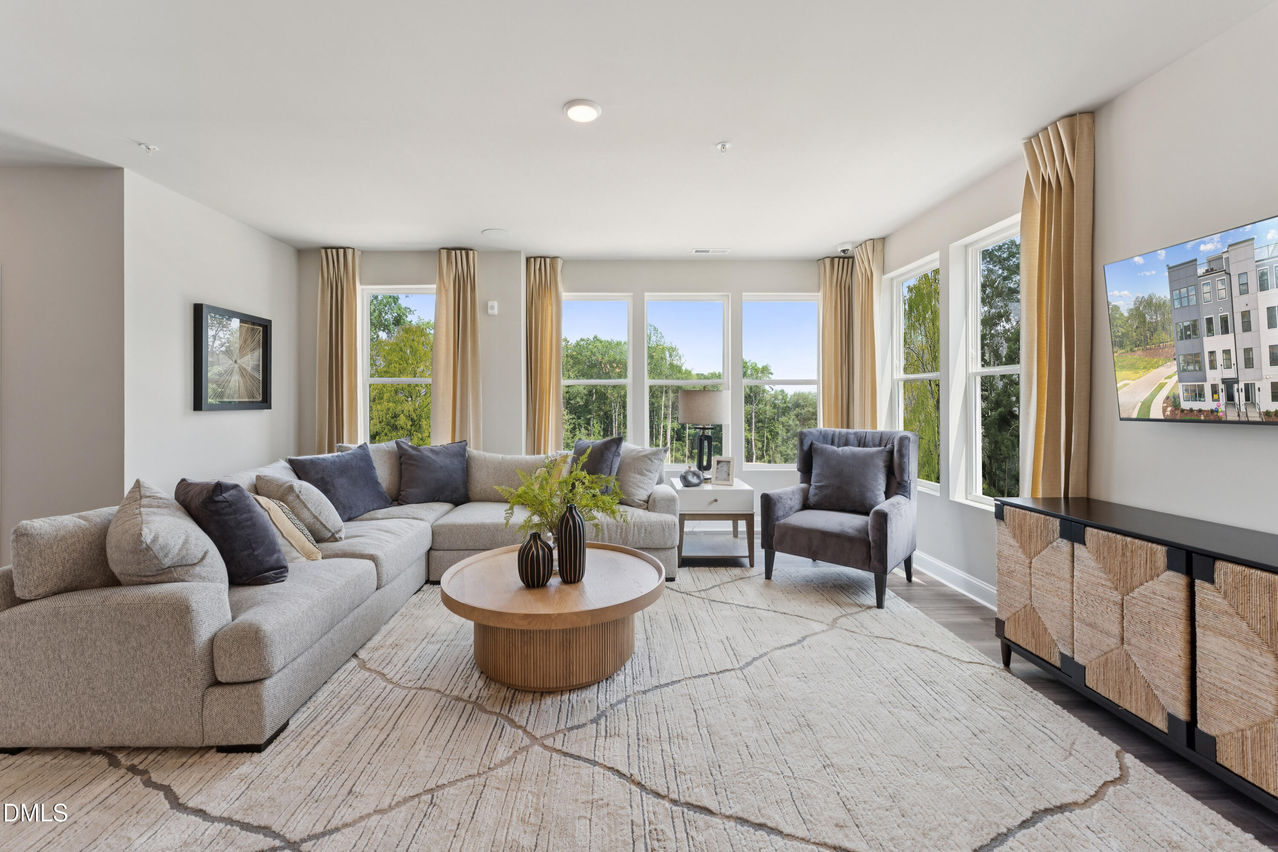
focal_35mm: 14
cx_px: 639
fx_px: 497
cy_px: 426
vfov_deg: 81.2
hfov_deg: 104.3
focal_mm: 14
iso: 250
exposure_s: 1/60
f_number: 7.1
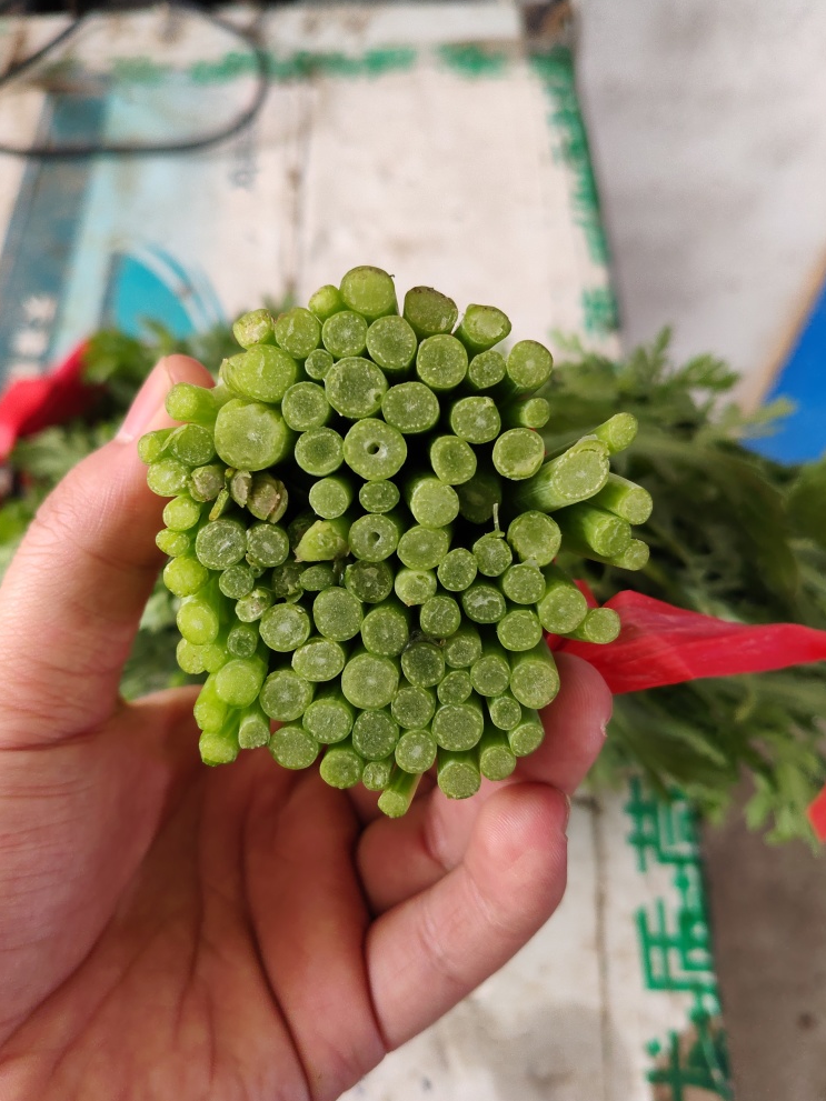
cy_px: 546
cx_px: 387
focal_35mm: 28
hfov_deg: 49.7
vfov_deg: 63.4
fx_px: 891
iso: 542
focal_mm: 4.84
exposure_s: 1/100
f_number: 1.88
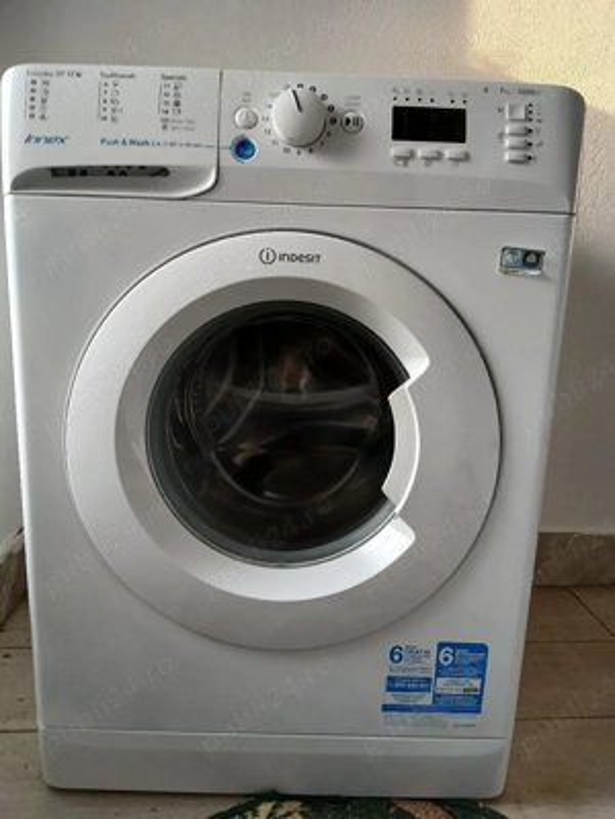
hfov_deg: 53.1
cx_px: 308
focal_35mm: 26
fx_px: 616
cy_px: 410
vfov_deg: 67.3
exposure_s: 1/50.3
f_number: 1.8
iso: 64
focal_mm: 3.98
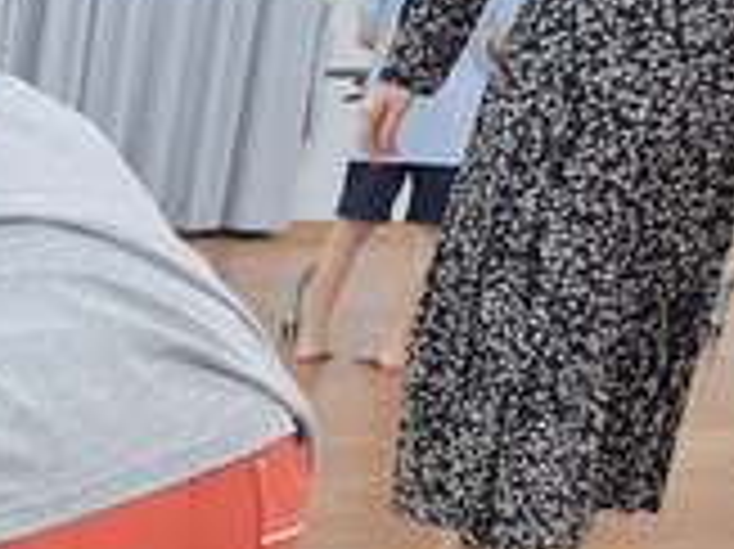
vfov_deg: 14.6
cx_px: -579
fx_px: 1992
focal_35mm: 94
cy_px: 842
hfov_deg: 17.2
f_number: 1.7
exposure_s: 1/120
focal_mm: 6.3
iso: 320
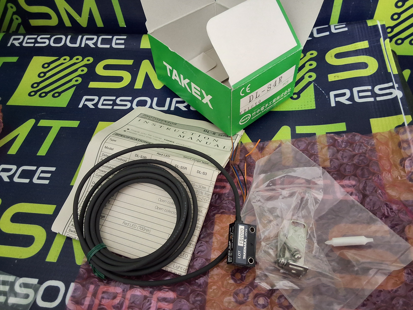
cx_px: 206
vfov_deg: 49.7
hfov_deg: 63.4
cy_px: 155
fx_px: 334
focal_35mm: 28
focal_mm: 2.91
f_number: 1.9
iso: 200
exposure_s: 1/24
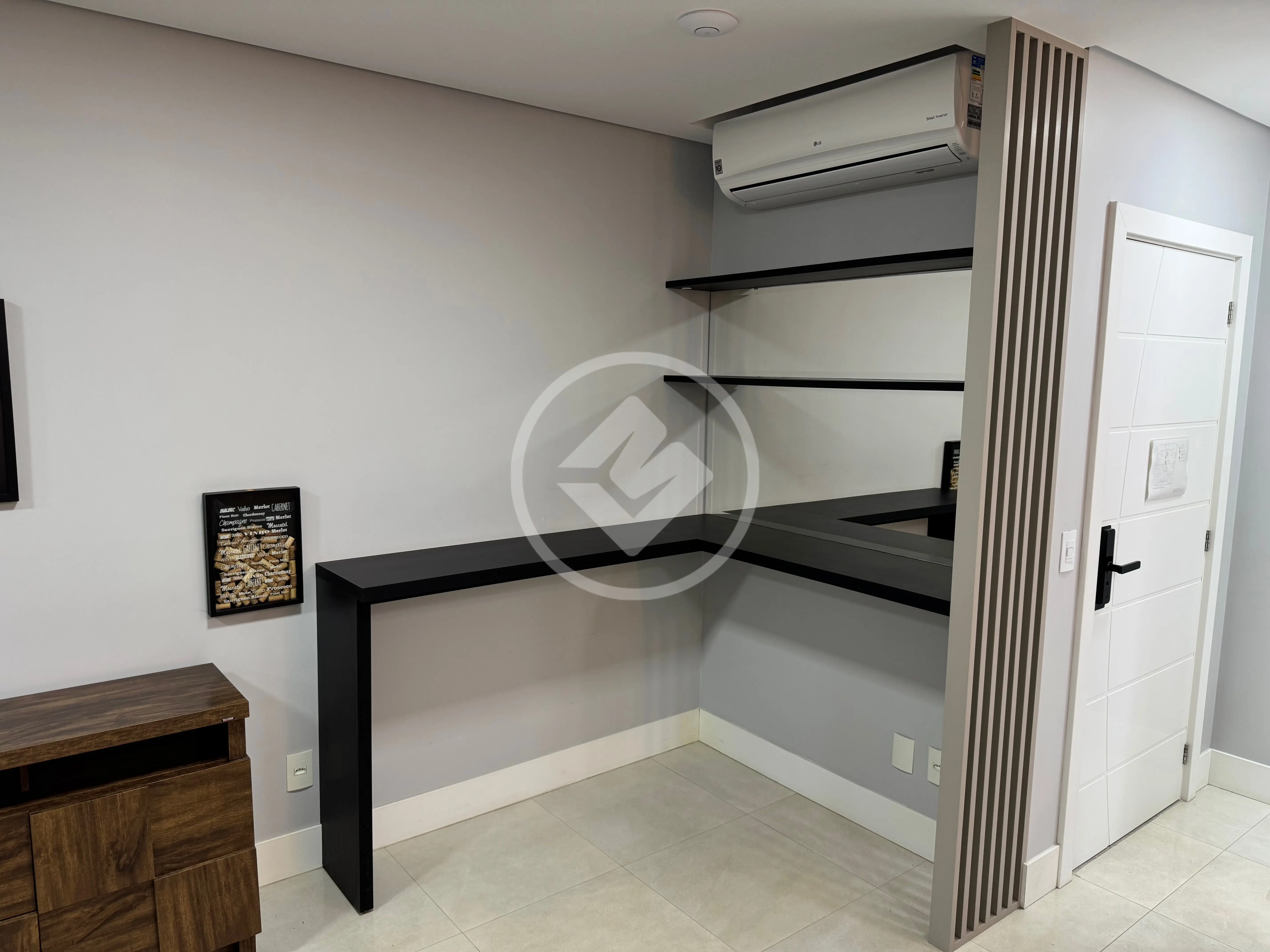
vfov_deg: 56.8
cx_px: 635
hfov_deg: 71.6
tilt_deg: -7.8
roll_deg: -0.9
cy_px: 476
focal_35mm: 24
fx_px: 881
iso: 125
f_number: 1.78
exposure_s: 1/60
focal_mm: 6.76
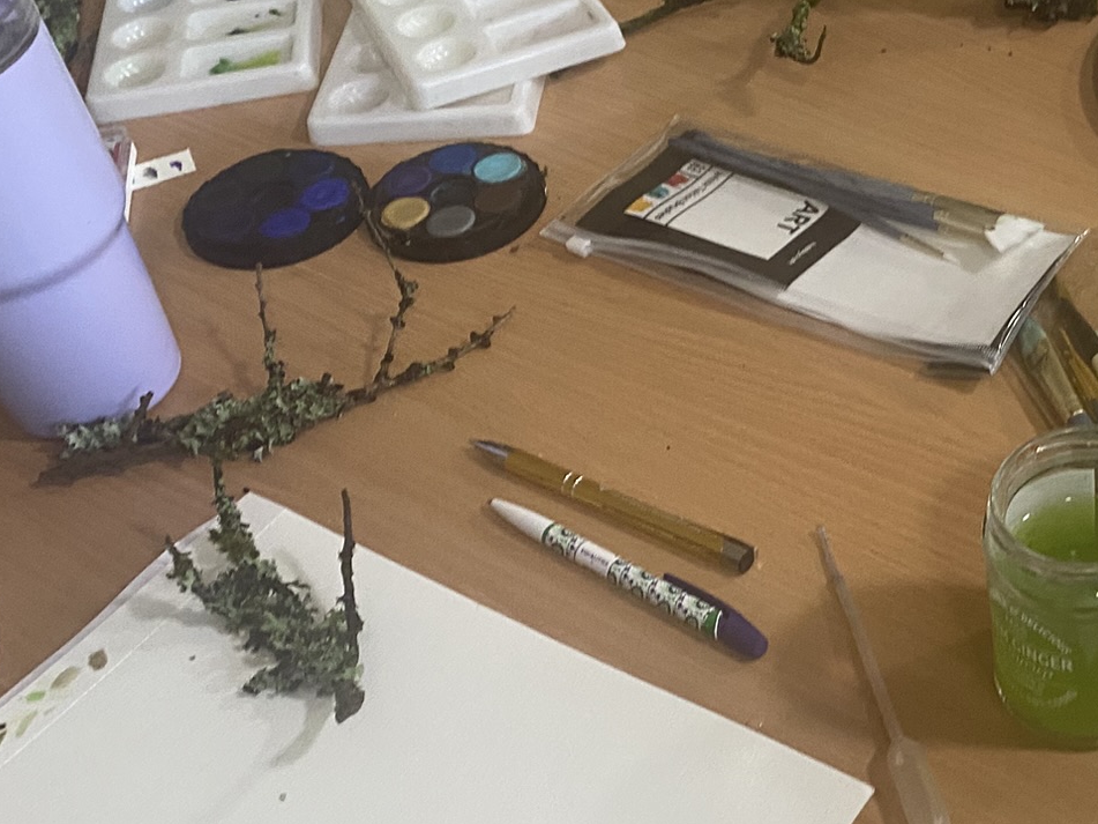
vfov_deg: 26.1
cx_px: 1130
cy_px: 349
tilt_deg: -45.5
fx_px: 1776
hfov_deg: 31.4
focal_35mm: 56
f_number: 1.8
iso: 200
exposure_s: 1/50
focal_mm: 4.25
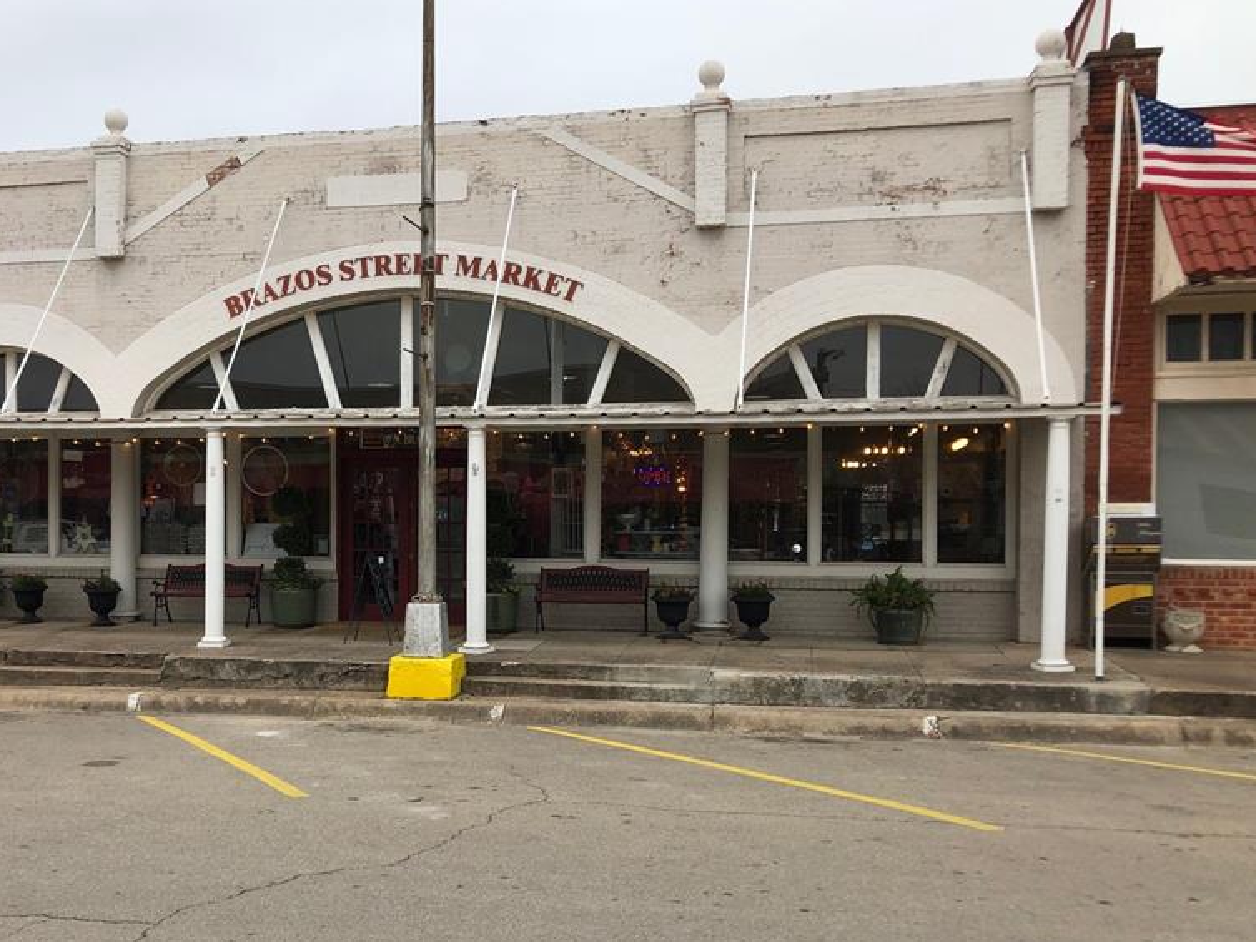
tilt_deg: -2.3
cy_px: 551
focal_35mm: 38
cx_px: 448
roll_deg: -0.8
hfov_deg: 48.4
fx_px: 1379
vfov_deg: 37.6
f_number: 1.8
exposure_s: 1/410
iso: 20
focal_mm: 3.99
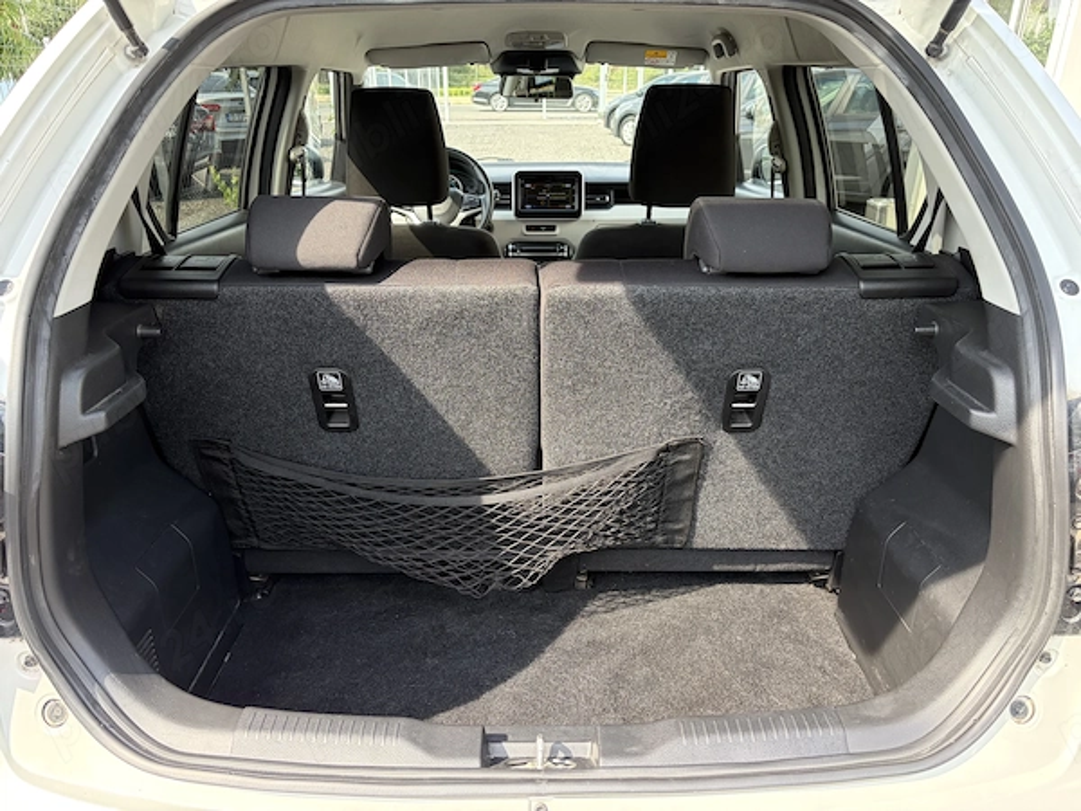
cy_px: 406
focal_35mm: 26
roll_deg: +0.4
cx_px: 540
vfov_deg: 53.1
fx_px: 812
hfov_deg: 67.3
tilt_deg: -22.5
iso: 100
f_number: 1.6
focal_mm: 5.96
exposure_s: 1/219
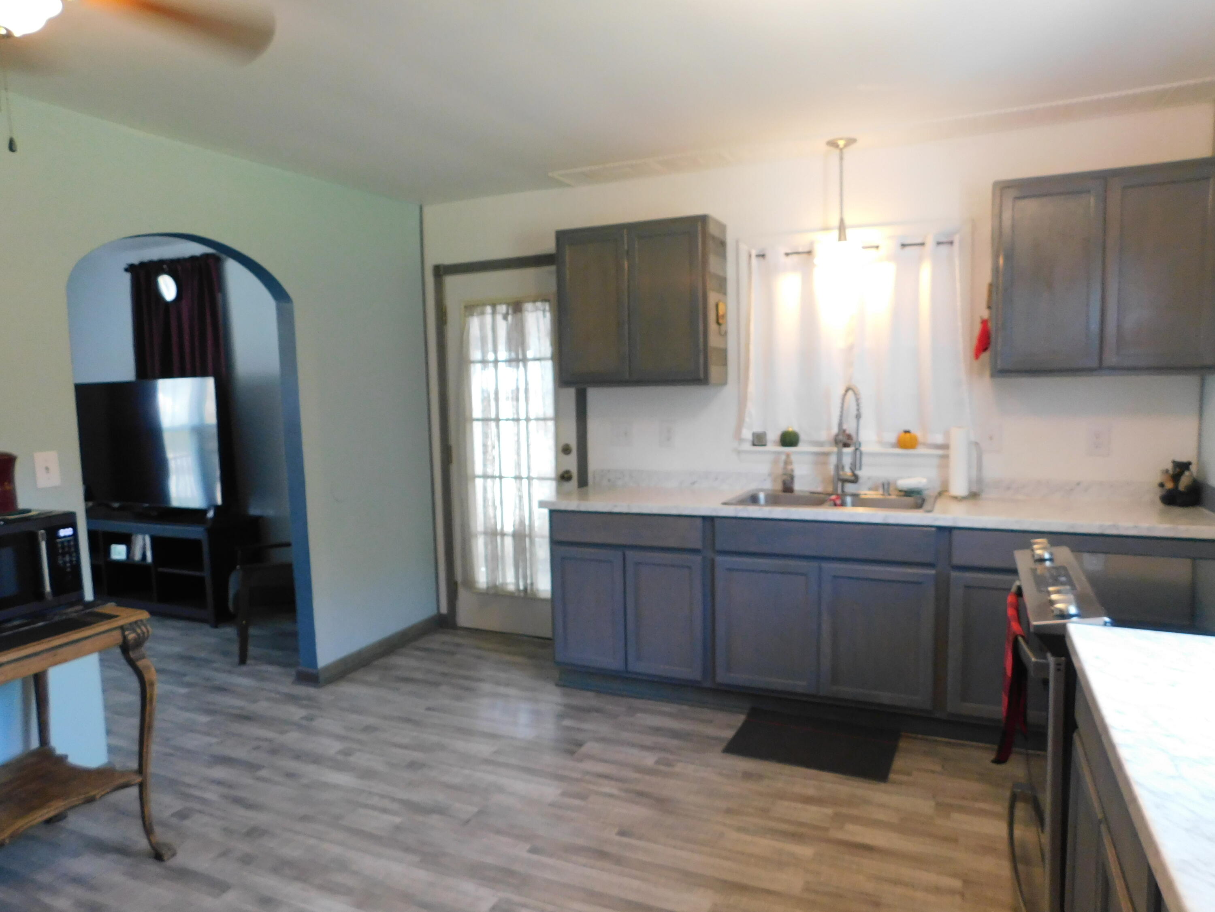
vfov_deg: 58.9
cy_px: 456
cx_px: 608
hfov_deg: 73.9
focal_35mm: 23
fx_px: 807
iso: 320
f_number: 3
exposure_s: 1/30
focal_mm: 4
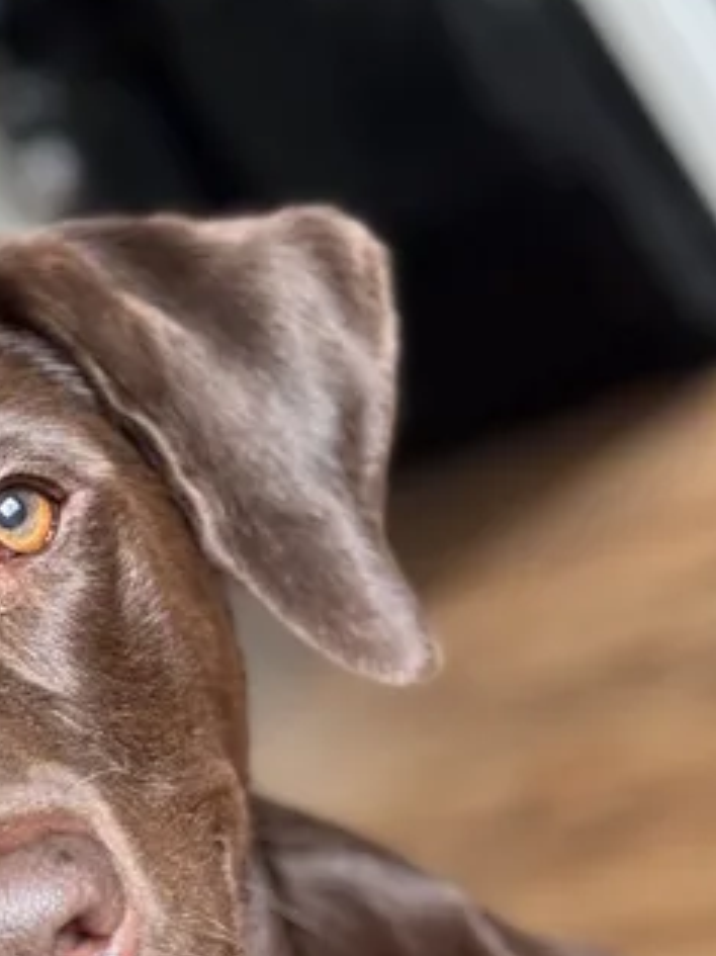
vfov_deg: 15.8
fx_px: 3367
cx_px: -70
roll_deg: +36.5
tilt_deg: -11.7
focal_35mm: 122
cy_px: 974
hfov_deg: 11.9
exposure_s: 1/40
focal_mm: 6.76
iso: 320
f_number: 1.78
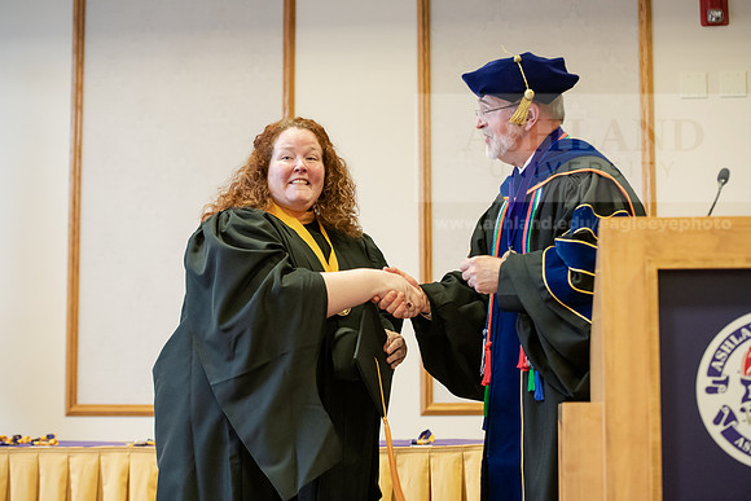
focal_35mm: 70
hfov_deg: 28.8
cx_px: 376
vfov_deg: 19.5
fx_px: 1461
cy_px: 250
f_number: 3.5
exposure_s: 1/200
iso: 3200
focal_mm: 70
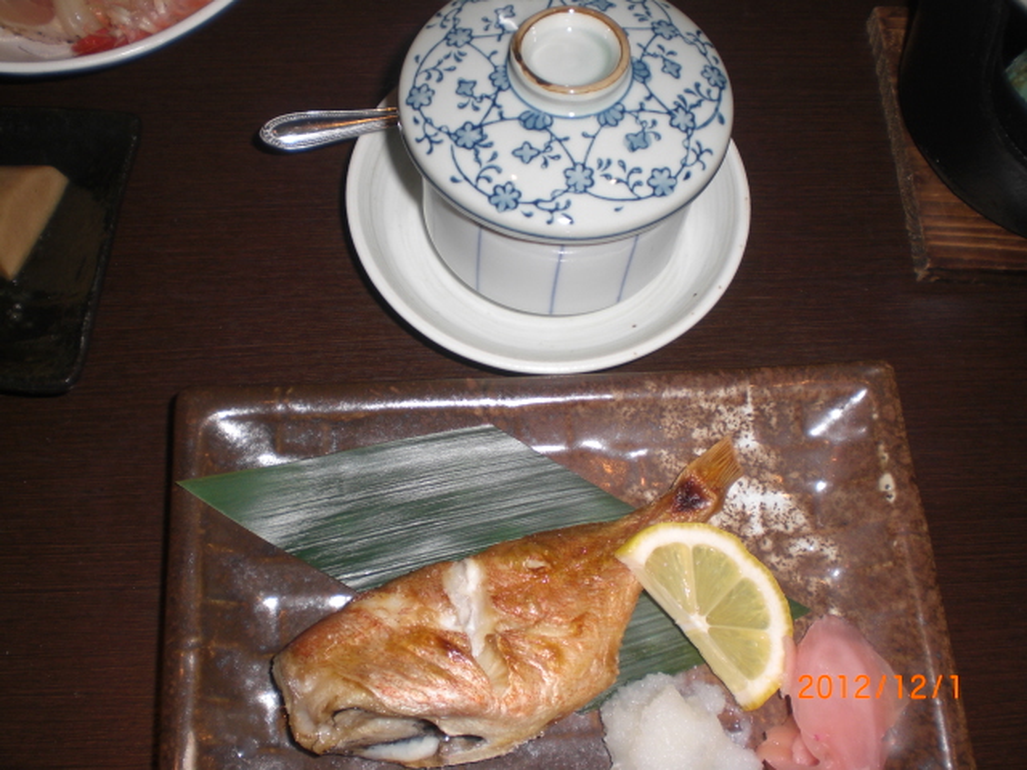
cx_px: 514
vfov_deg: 37.7
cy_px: 385
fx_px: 1127
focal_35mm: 38
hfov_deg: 49.0
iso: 50
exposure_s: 1/60
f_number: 3.1
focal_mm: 6.3
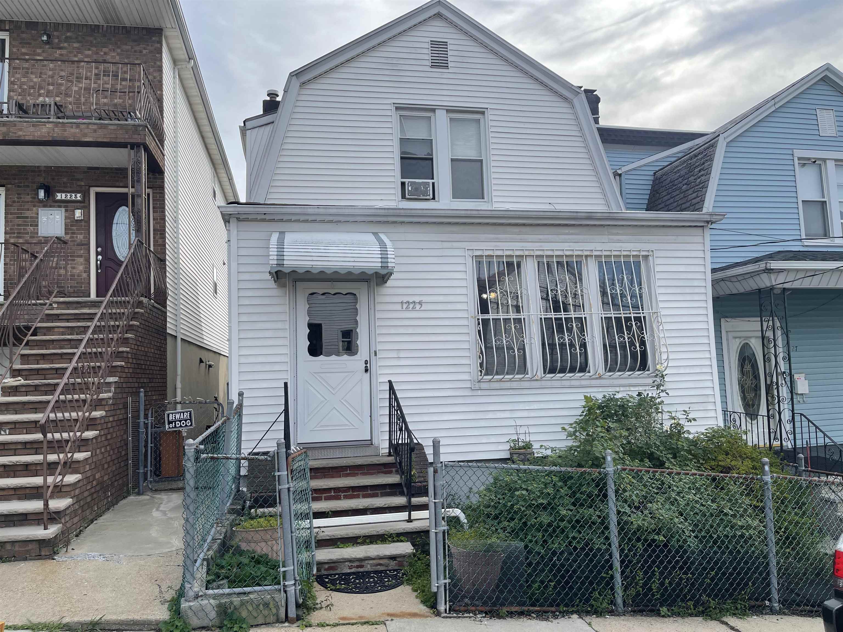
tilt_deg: +4.6
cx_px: 422
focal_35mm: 25
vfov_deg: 54.9
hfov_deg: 69.4
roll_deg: +2.1
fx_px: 609
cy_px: 316
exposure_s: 1/1976
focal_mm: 5.1
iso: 32
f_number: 1.6
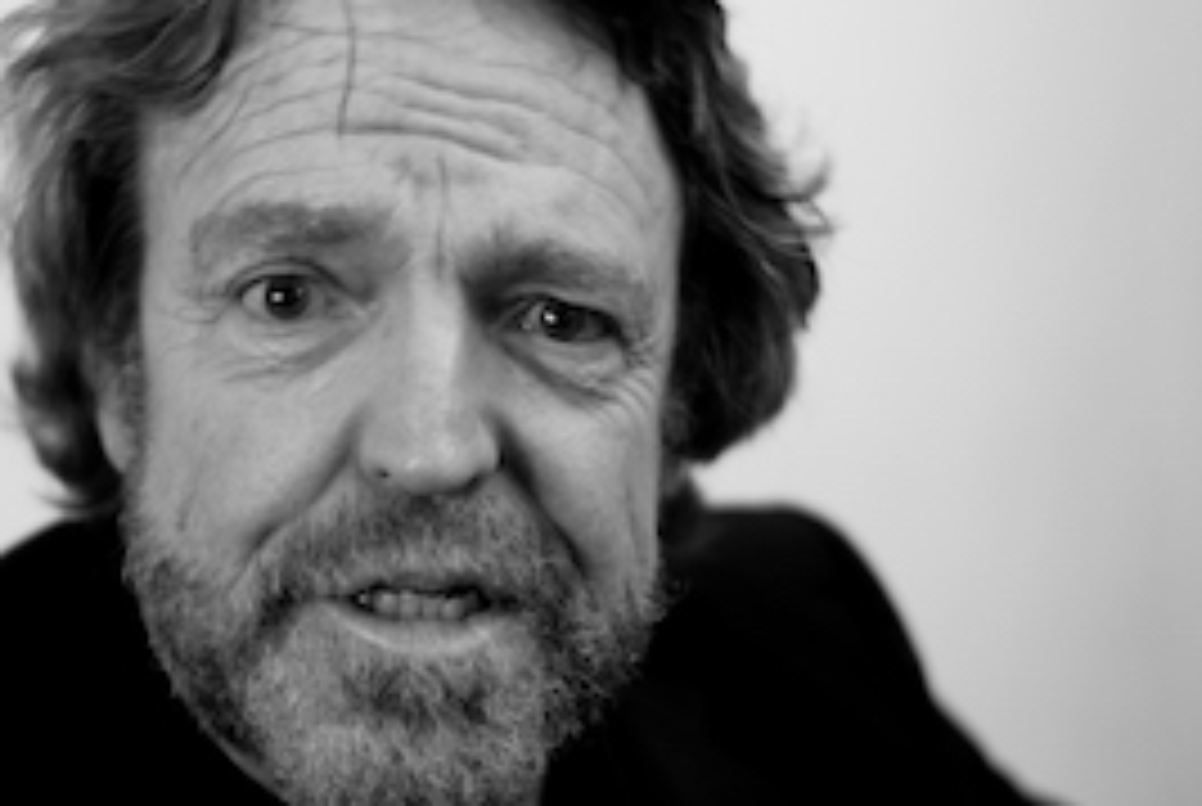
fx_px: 2943
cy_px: 365
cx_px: 347
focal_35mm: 88
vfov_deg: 15.6
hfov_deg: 22.9
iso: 160
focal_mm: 35
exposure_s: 1/15
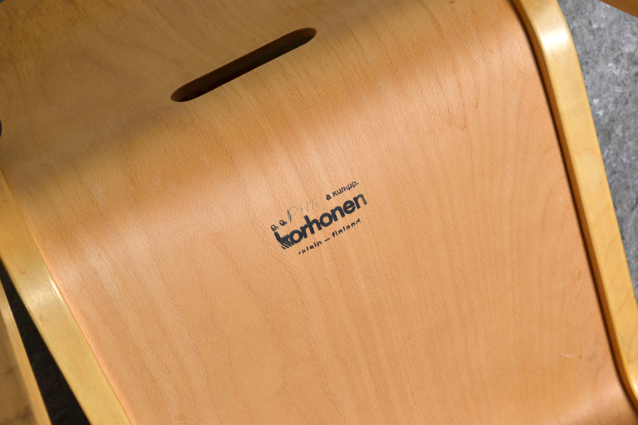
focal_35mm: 82
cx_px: 319
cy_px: 212
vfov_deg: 16.6
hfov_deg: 24.6
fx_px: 1462
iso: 100
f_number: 8
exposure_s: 1/125
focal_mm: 55
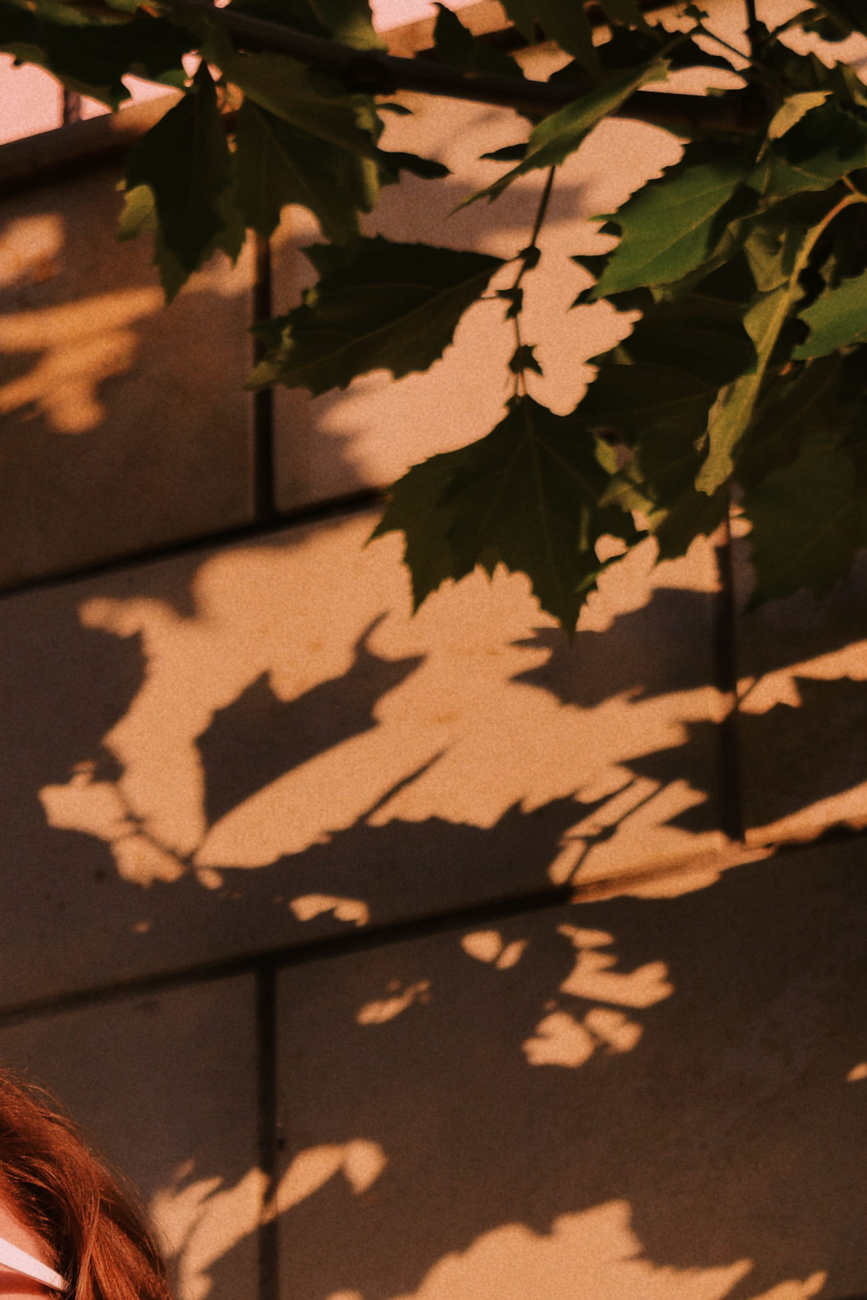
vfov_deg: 12.1
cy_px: 1851
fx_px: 5887
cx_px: -218
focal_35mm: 163
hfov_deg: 8.3
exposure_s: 1/320
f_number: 6.3
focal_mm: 38
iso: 100
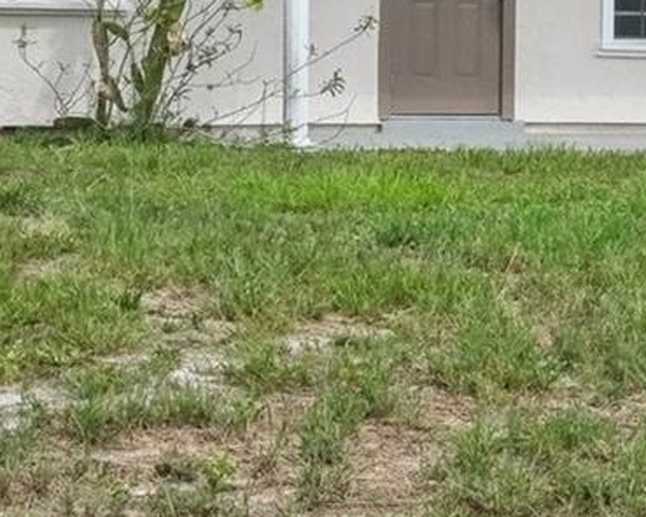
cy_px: -56
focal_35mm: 122
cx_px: 109
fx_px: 2332
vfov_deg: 12.4
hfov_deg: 15.6
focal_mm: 20
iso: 1600
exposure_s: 1/3000
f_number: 8
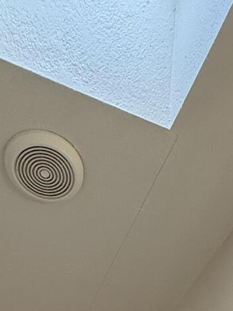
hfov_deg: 24.3
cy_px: 603
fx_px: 530
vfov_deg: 19.8
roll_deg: -1.2
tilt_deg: -4.0
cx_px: 200
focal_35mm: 59
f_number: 2.2
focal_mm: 2.22
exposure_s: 1/120
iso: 160
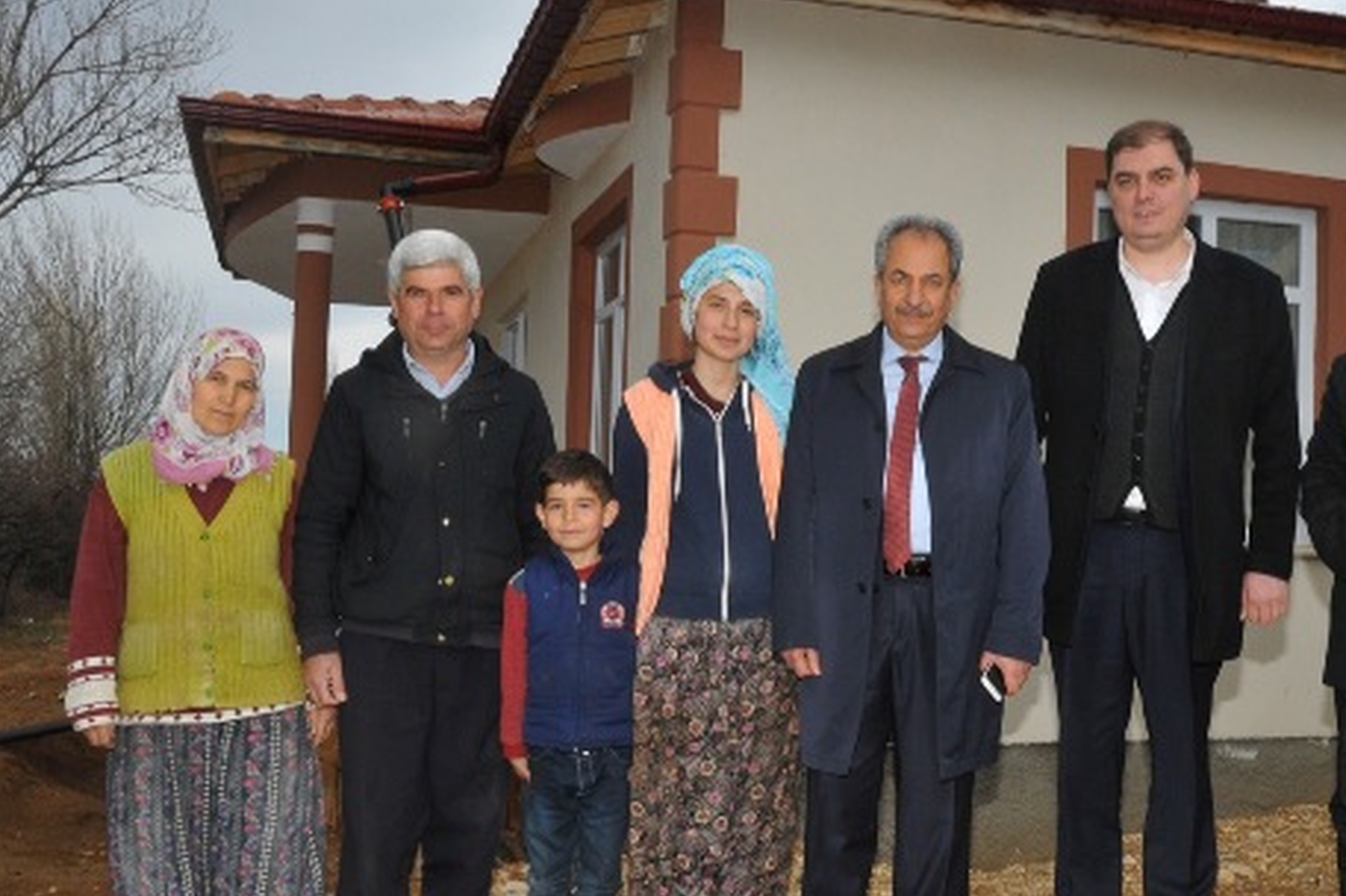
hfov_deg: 46.1
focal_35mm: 42
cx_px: 836
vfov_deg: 31.7
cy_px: 556
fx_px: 1569
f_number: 16
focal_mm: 20
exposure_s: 1/250
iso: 640
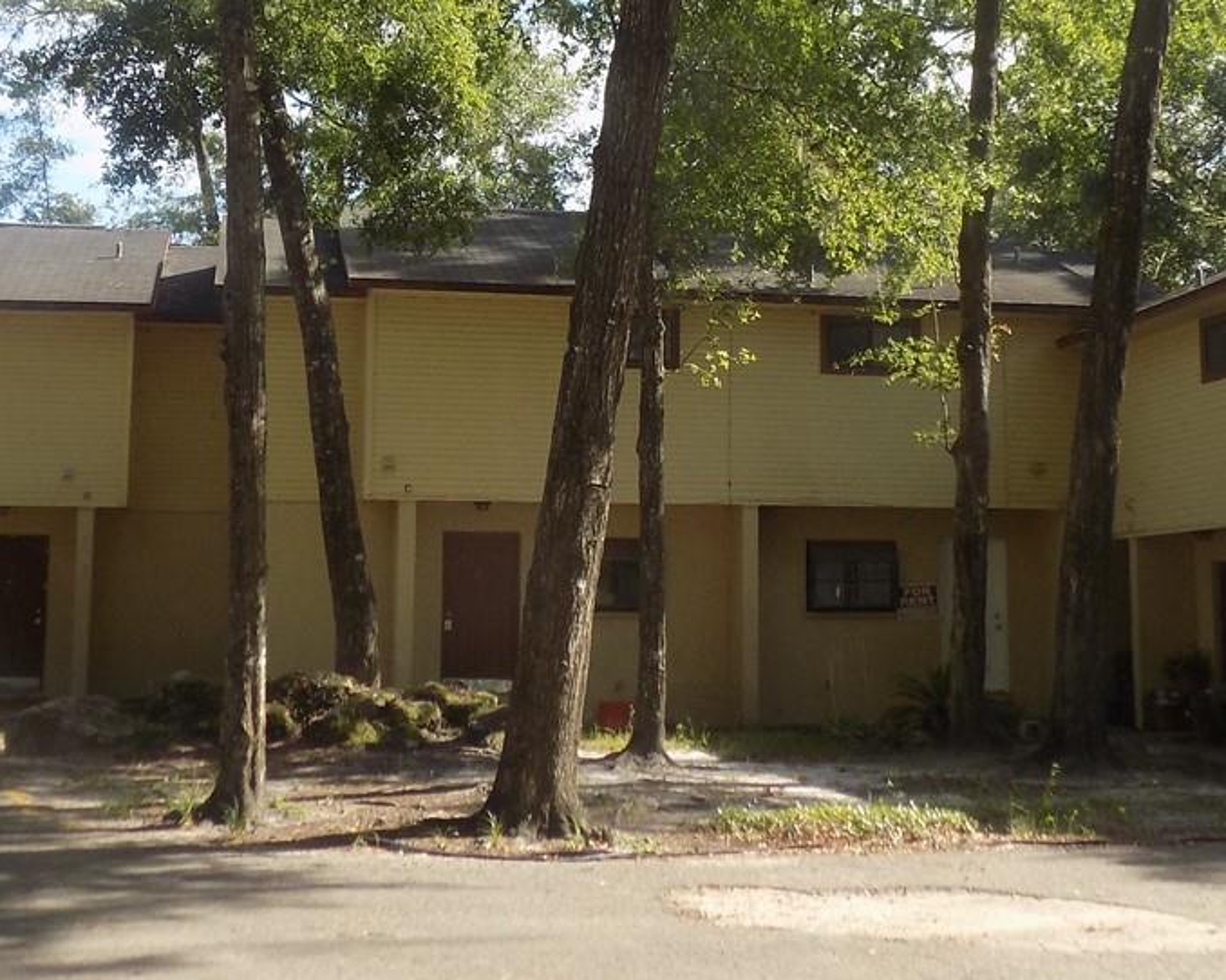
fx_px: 1923
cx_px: 662
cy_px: 318
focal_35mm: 53
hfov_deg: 35.4
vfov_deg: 28.4
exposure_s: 1/400
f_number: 3.1
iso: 80
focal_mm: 4
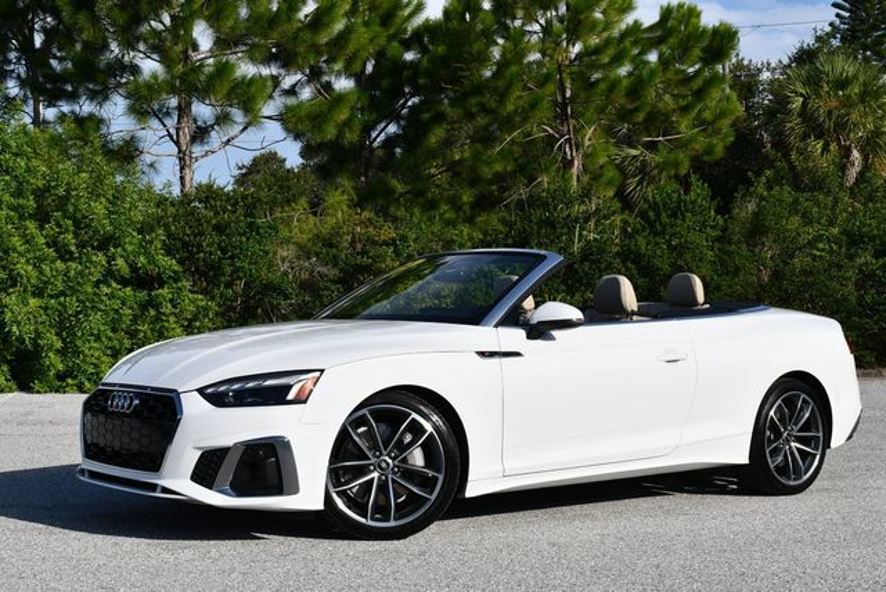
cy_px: 296
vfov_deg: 24.2
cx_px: 443
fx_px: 1379
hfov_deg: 35.6
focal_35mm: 56
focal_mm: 28
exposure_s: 1/320
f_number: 9
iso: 100
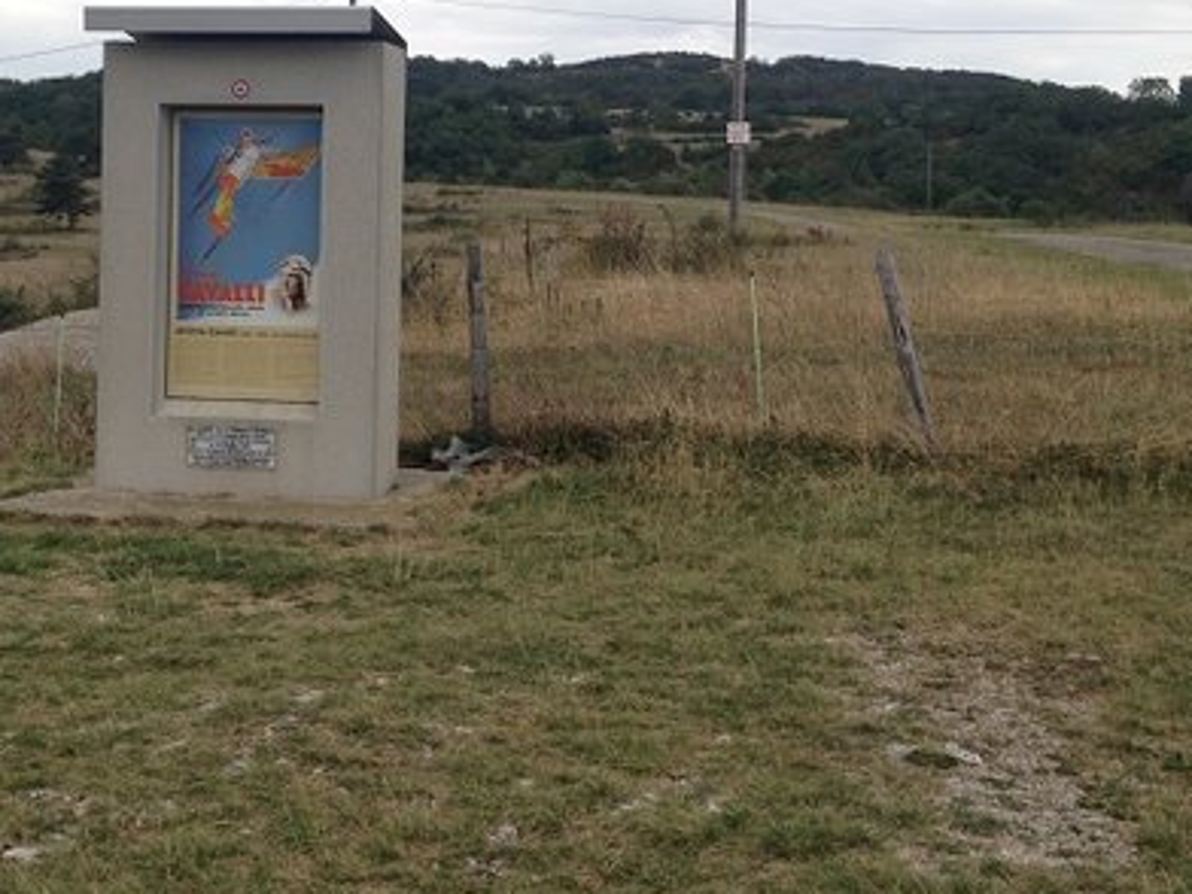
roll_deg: -0.8
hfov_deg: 32.6
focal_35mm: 59
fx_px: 2032
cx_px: 477
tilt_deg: +0.7
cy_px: 245
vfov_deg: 24.6
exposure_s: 1/570
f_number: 2.4
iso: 50
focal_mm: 4.12
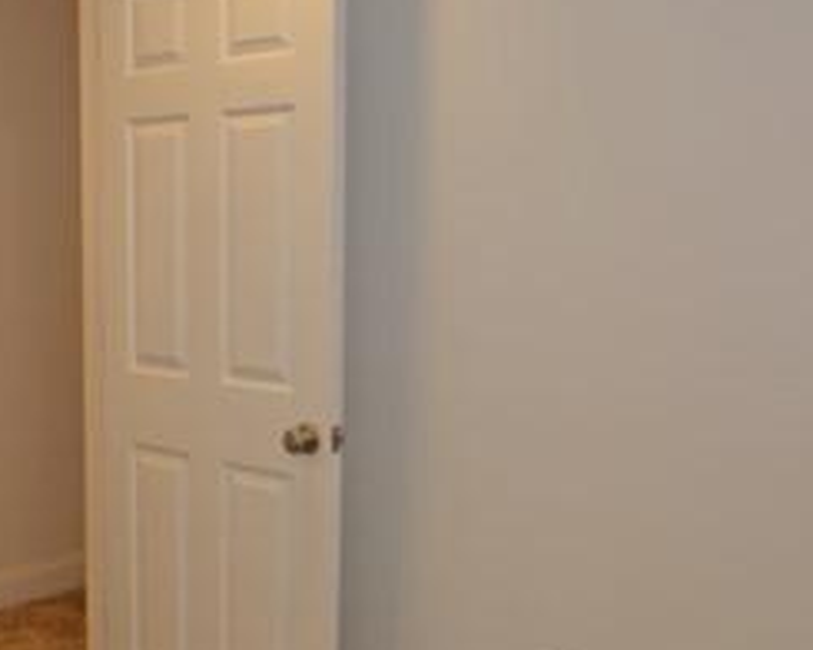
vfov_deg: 29.9
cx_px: 83
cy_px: 328
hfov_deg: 34.9
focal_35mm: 51
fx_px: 1216
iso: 125
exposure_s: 1/60
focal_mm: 11
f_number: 4.5
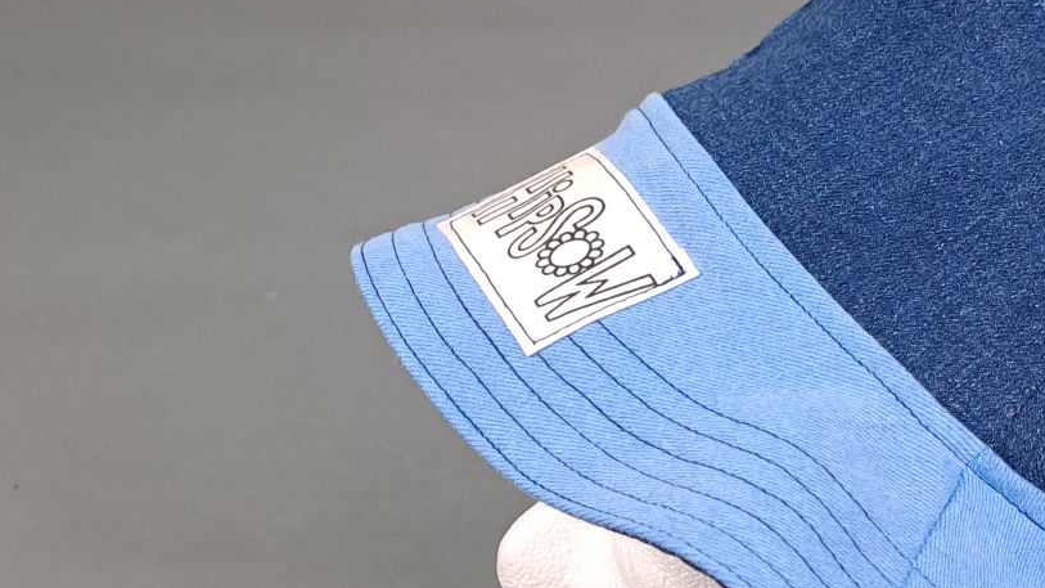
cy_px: 346
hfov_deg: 30.1
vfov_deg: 18.0
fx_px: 1856
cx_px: 942
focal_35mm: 67
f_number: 1.8
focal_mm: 4.65
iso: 100
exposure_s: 1/50
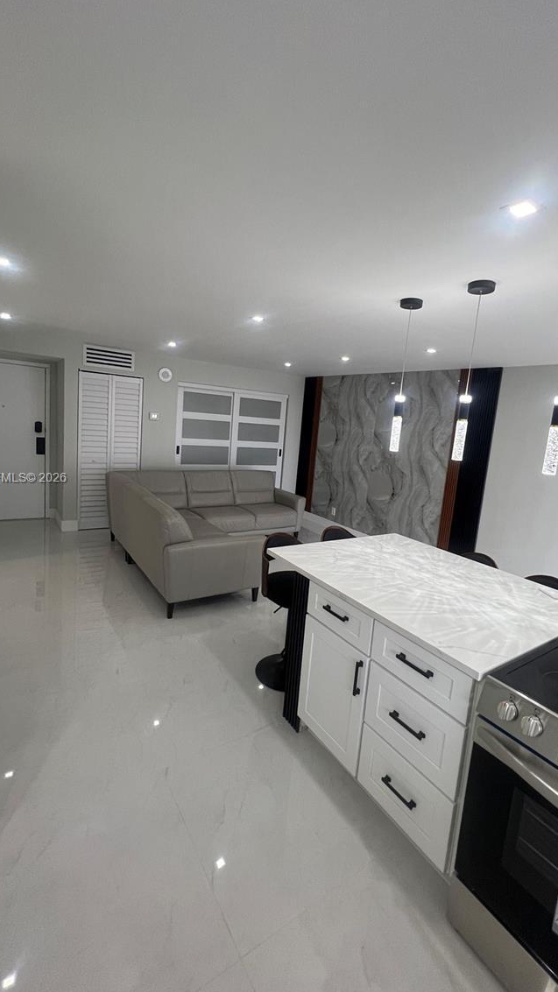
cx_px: 299
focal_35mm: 15
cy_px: 479
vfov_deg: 103.0
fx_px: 395
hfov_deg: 70.4
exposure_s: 1/120
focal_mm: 1.57
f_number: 1.8
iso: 160
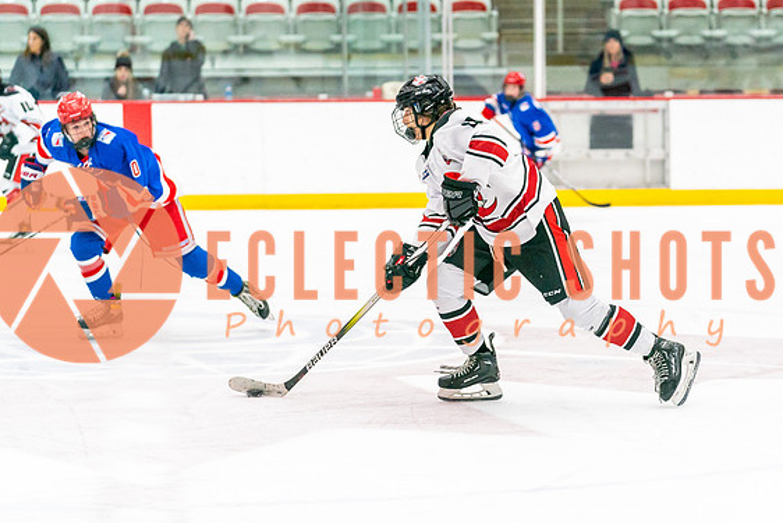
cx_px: 481
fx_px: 2915
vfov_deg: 10.2
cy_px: 278
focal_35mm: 134
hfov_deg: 15.3
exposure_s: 1/1250
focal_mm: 101
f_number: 2.8
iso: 3200
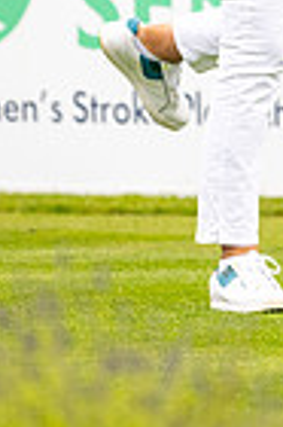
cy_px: -192
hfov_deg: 1.4
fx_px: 11406
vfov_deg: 2.1
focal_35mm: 965
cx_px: 323
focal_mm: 300
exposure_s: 1/1000
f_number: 4
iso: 500
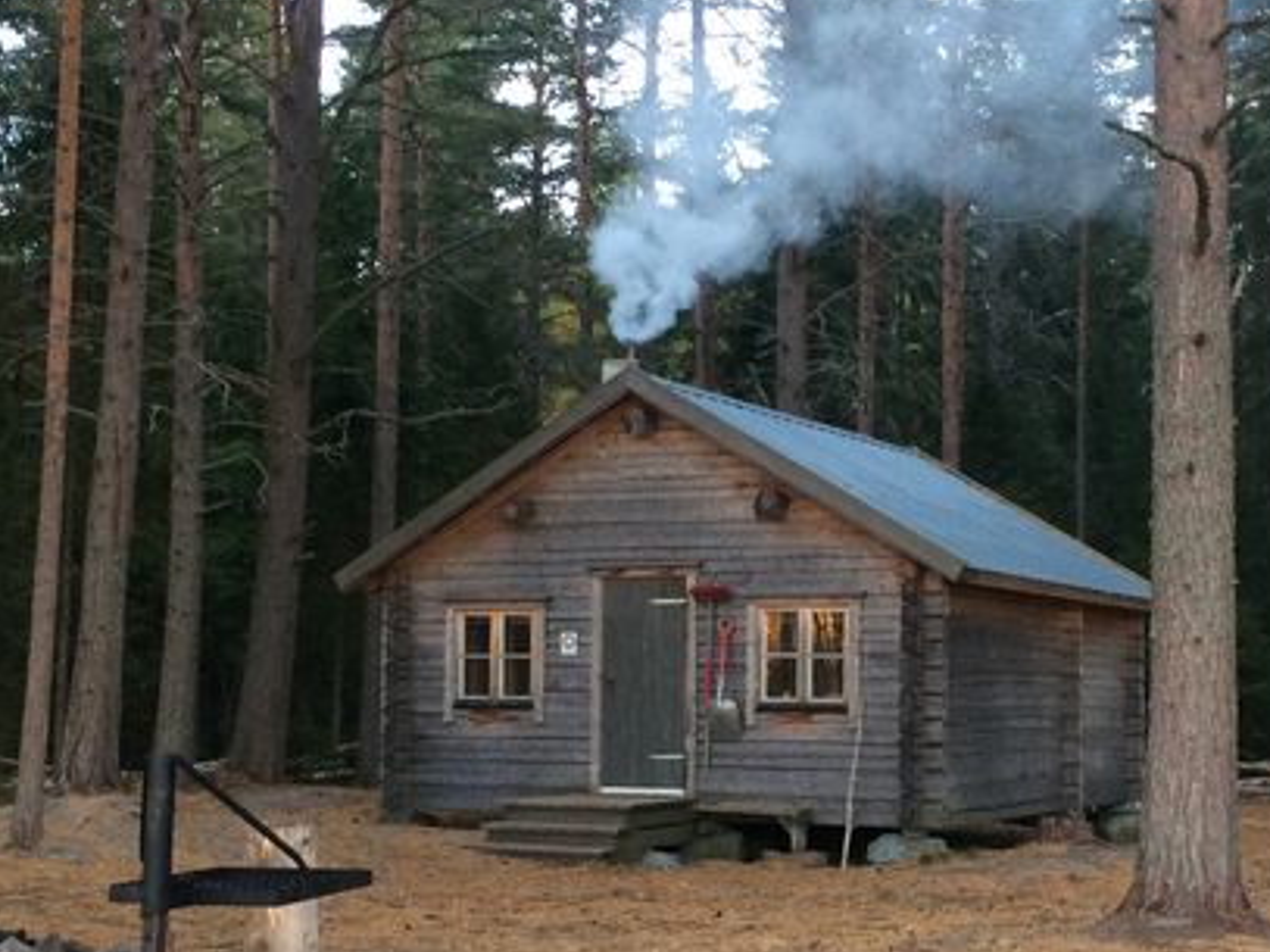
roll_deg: -0.6
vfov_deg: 25.6
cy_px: 546
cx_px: 768
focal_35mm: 57
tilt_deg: +4.2
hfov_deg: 33.7
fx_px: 2091
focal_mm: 4.15
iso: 80
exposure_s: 1/33
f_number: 2.2
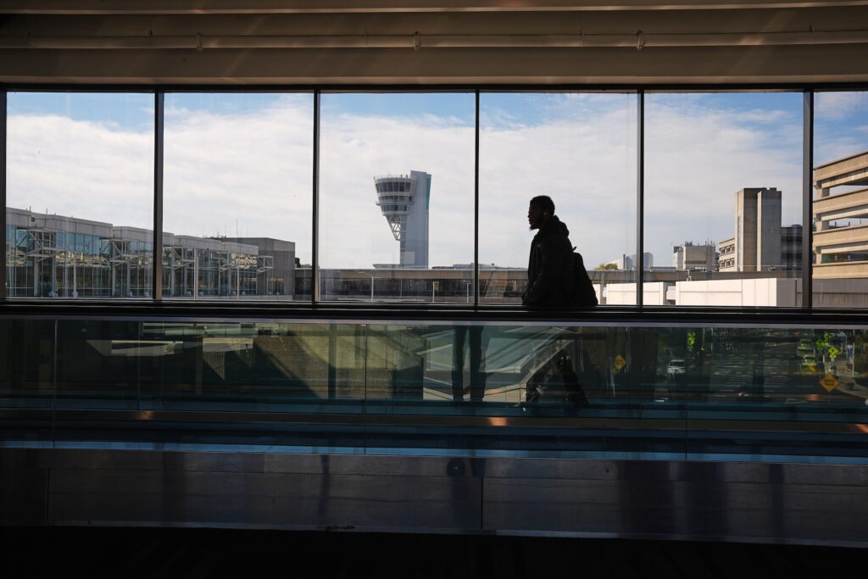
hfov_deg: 55.8
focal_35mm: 34
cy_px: 290
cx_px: 434
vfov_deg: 38.9
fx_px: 820
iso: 200
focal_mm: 34
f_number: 7.1
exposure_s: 1/400
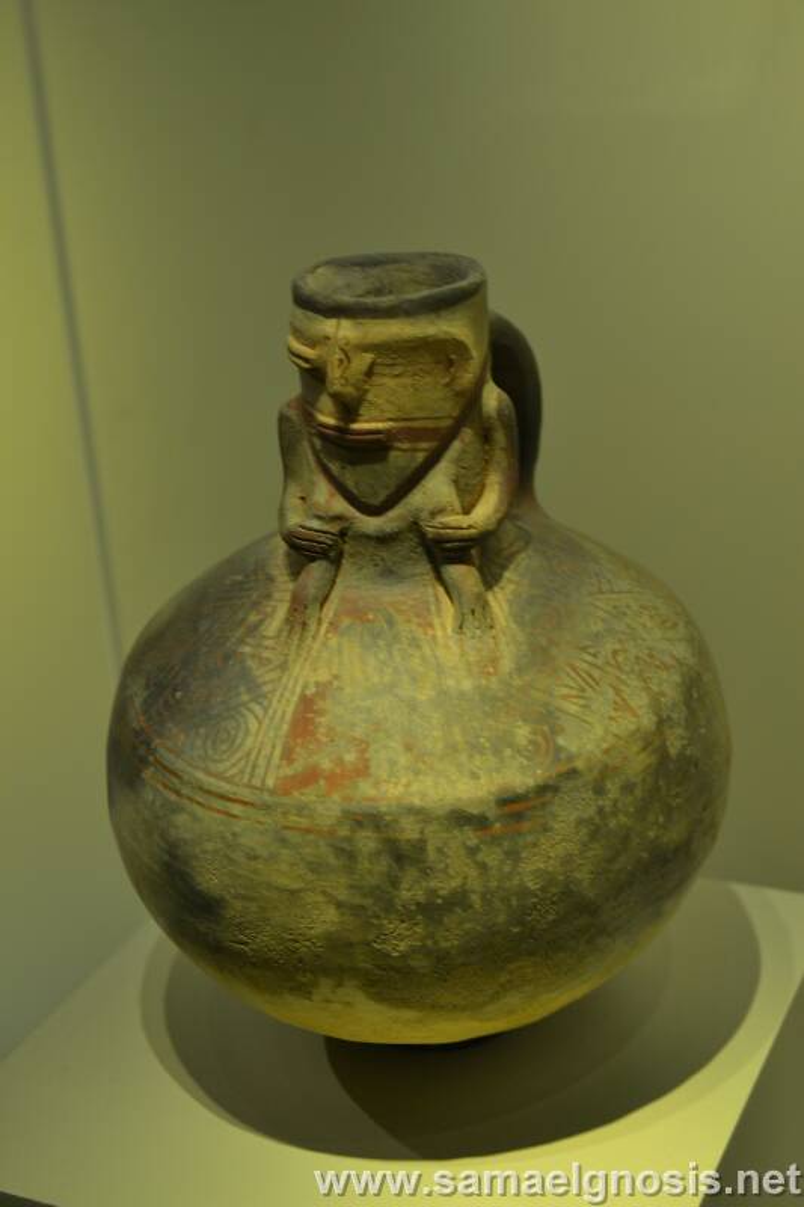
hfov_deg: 23.8
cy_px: 604
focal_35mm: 57
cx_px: 402
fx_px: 1910
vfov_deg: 35.1
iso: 280
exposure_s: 1/15
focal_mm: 38
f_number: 5
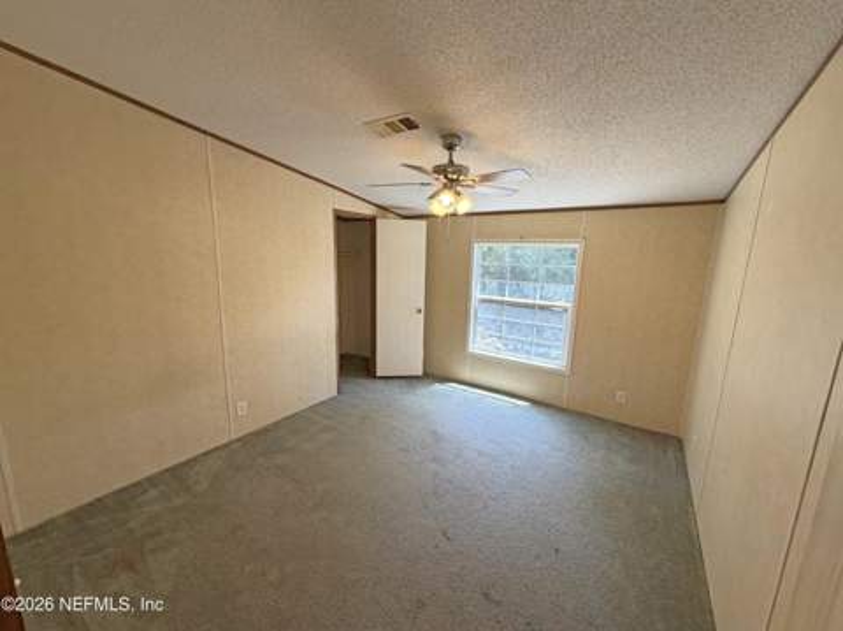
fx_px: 341
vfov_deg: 85.6
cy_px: 316
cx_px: 422
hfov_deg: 102.1
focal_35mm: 14
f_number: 2.2
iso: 200
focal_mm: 2.22
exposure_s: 1/121
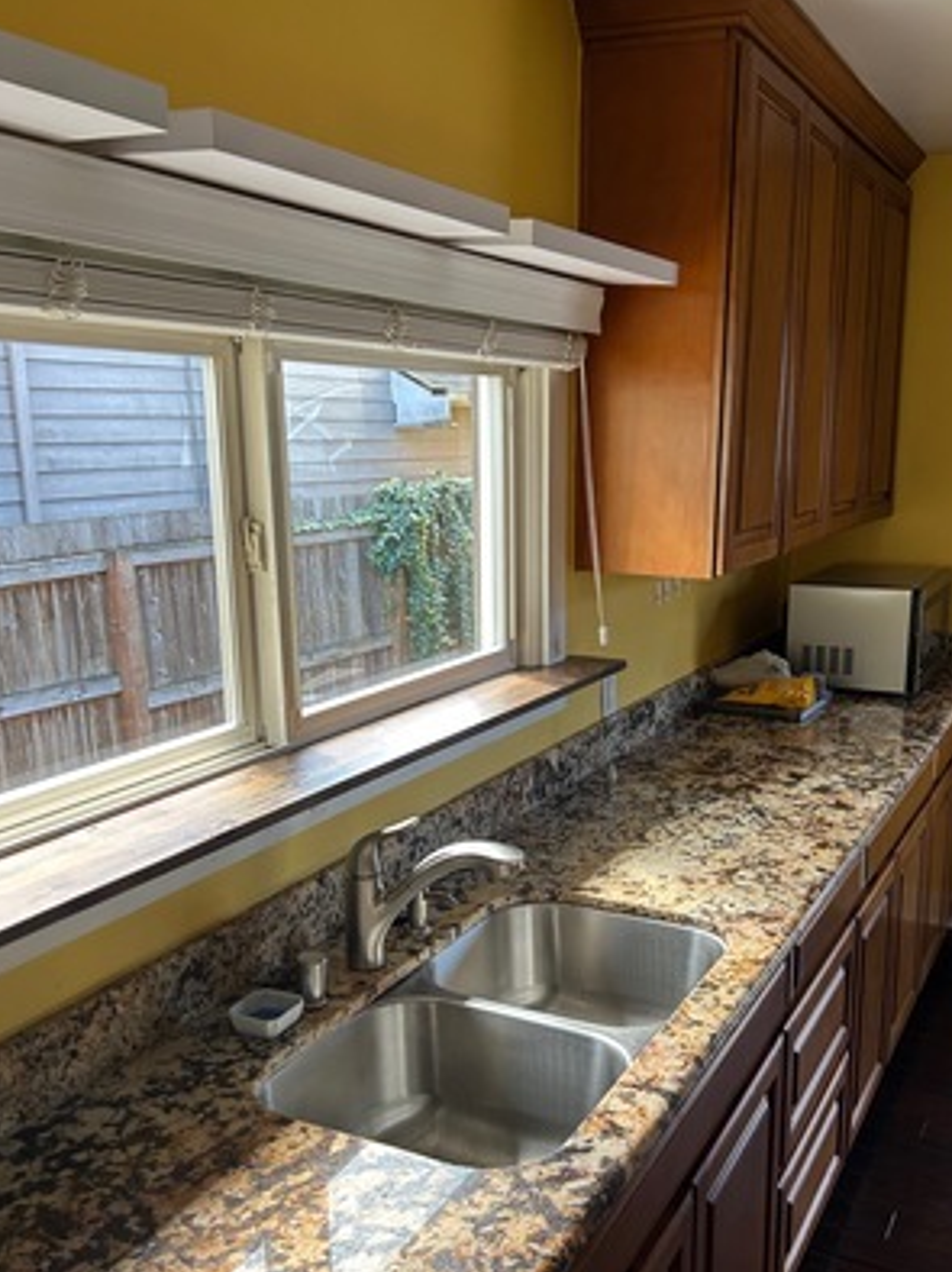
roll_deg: +0.6
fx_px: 1211
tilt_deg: -13.0
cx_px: 579
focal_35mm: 33
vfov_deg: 55.2
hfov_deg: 42.7
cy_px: 717
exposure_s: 1/121
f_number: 1.5
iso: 100
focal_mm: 5.7
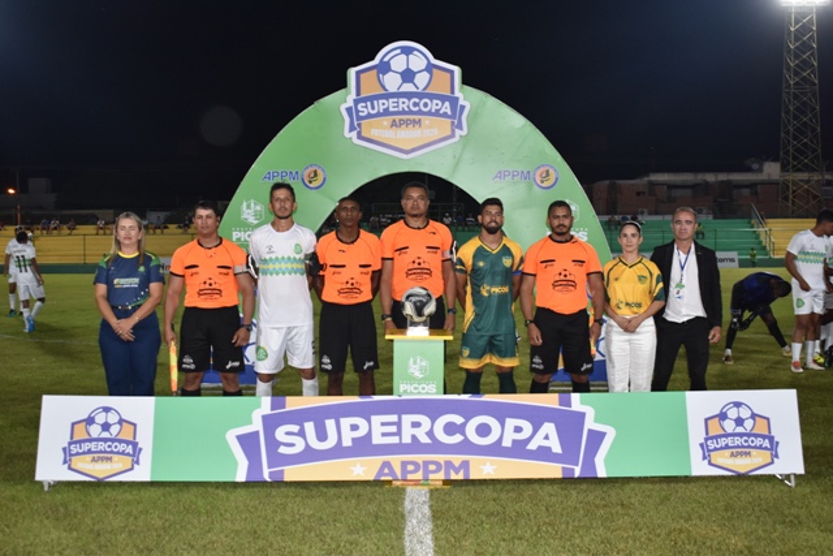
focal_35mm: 46
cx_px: 416
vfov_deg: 29.0
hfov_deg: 42.3
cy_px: 278
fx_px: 1076
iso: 1000
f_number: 5
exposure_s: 1/60
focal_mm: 31
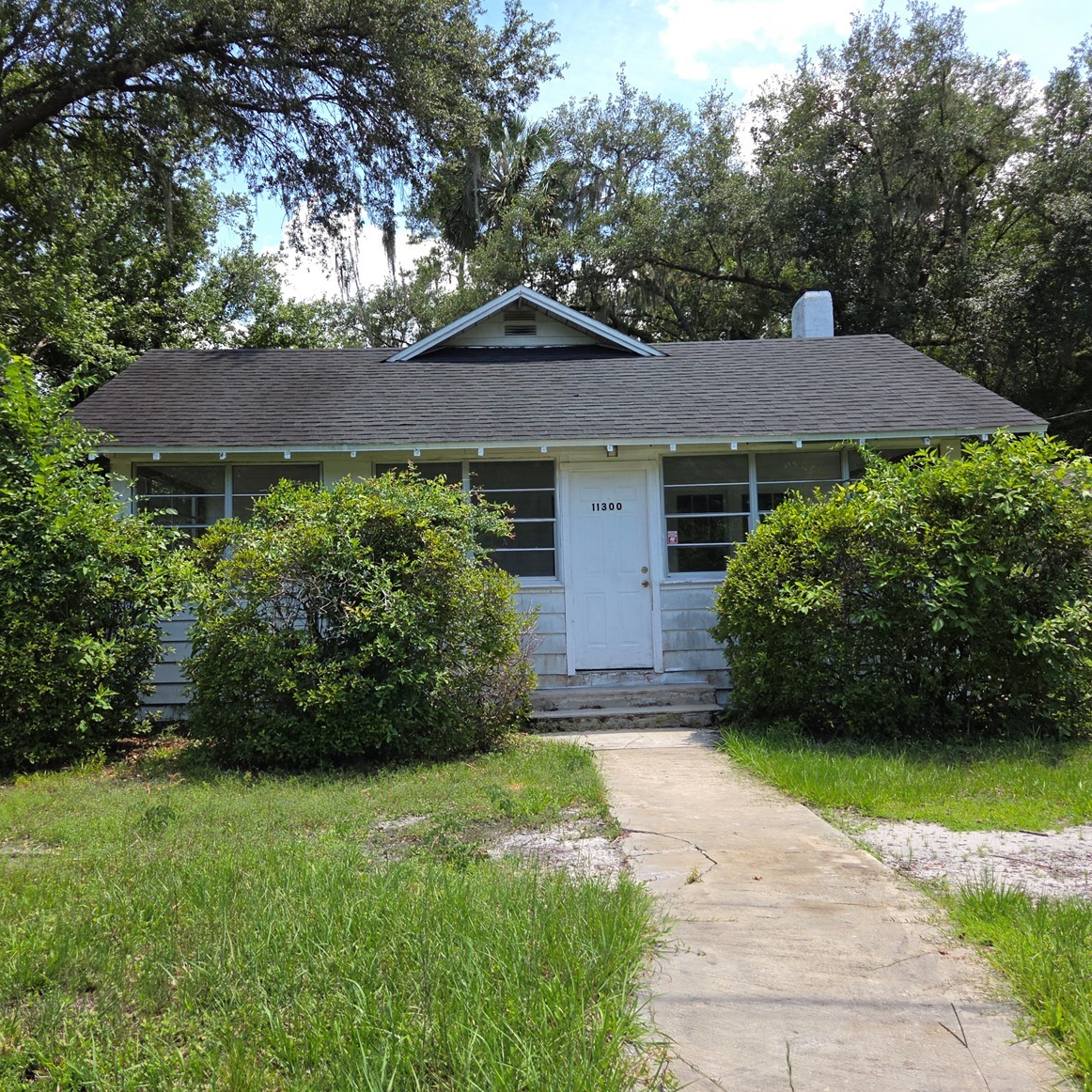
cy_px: 529
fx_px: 999
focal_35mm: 28
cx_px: 506
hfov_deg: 57.2
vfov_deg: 57.3
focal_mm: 5.4
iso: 25
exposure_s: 1/438
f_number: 1.8
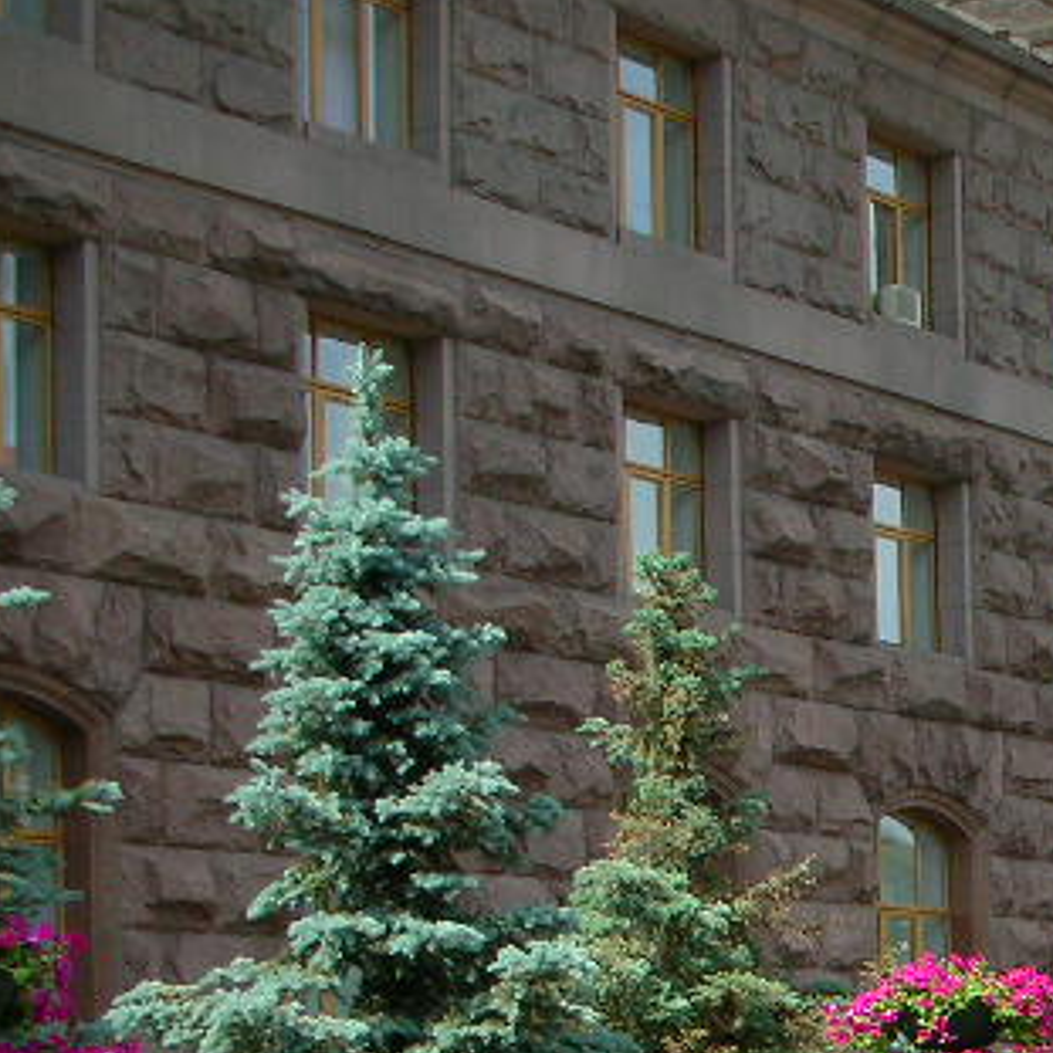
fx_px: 3510
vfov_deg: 16.6
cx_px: 1314
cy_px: 1097
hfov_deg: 16.3
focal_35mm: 102
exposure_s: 1/56
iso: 50
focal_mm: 5.8
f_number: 8.5
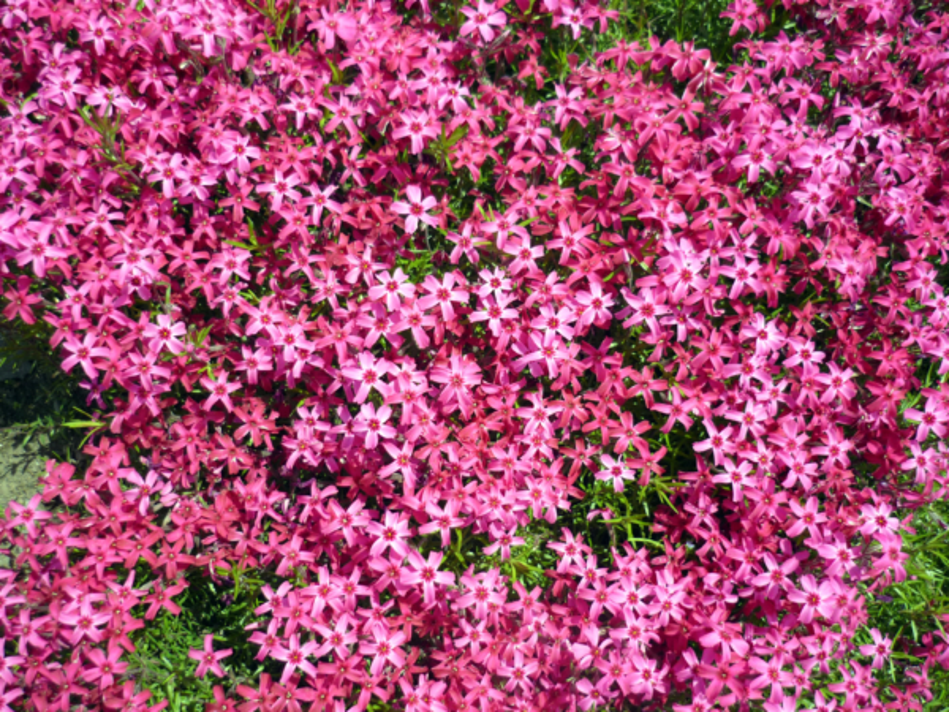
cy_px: 356
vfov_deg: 42.9
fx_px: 905
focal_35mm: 33
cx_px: 474
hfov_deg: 55.4
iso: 100
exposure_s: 1/200
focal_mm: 5.5
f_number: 8
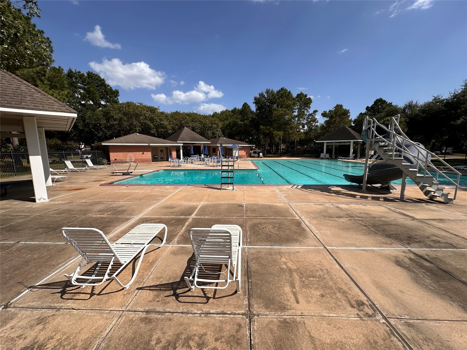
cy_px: 175
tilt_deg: -7.8
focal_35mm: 14
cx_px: 234
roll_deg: +0.2
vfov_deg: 85.7
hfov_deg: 102.1
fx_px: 189
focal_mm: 2.22
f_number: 2.2
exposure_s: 1/3040
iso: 40
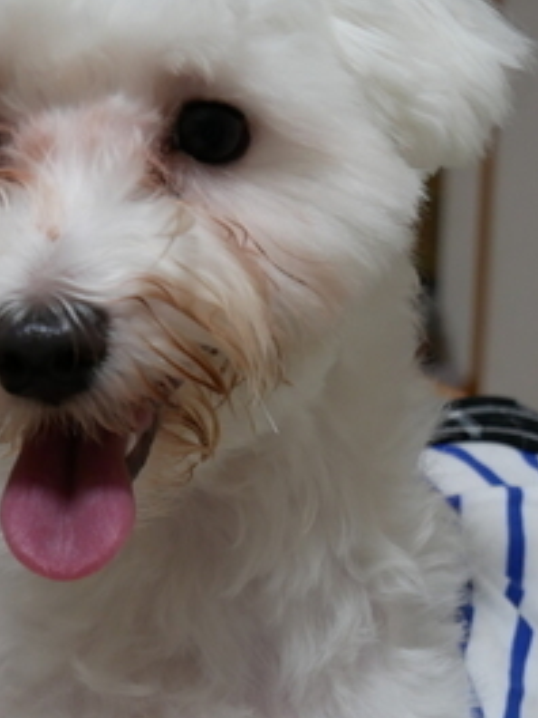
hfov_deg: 14.8
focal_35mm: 100
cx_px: 173
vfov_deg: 19.6
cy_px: 400
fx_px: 2072
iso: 640
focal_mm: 22
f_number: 4.2
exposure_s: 1/60
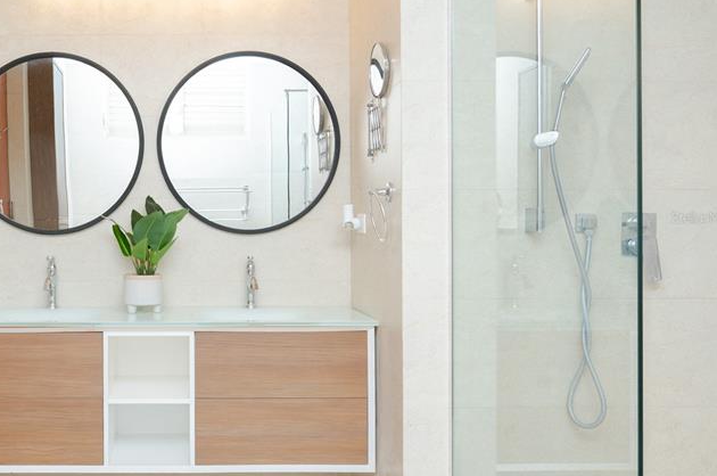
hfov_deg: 47.2
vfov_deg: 34.1
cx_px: 154
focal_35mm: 39
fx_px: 776
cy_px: 218
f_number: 6.3
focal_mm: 24
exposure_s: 1/200
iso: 160
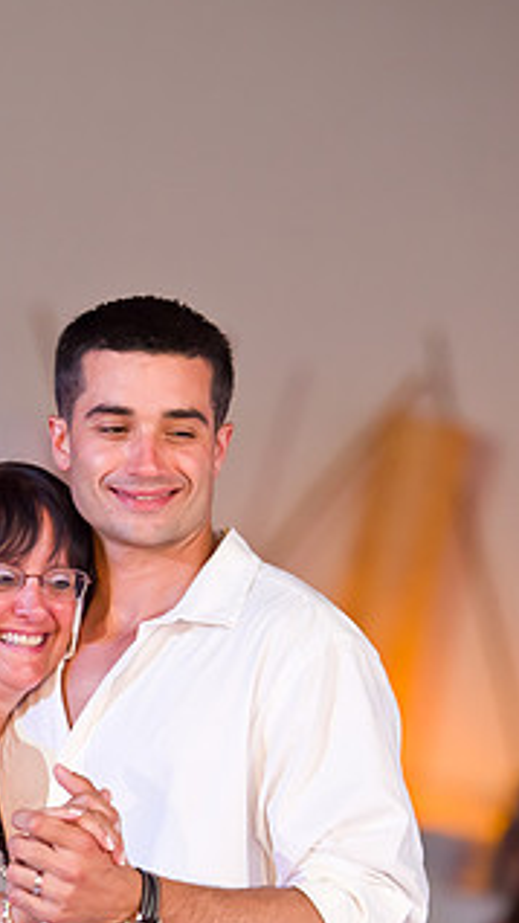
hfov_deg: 4.5
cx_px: -29
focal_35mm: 267
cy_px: 543
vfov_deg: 8.1
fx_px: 6529
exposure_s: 1/125
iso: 1600
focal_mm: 140
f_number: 3.2
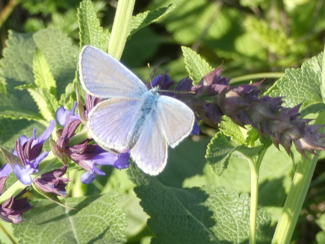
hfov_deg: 9.4
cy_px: 122
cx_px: 162
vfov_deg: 7.0
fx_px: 1981
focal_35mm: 211
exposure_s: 1/80
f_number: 5.5
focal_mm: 37.8
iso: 100
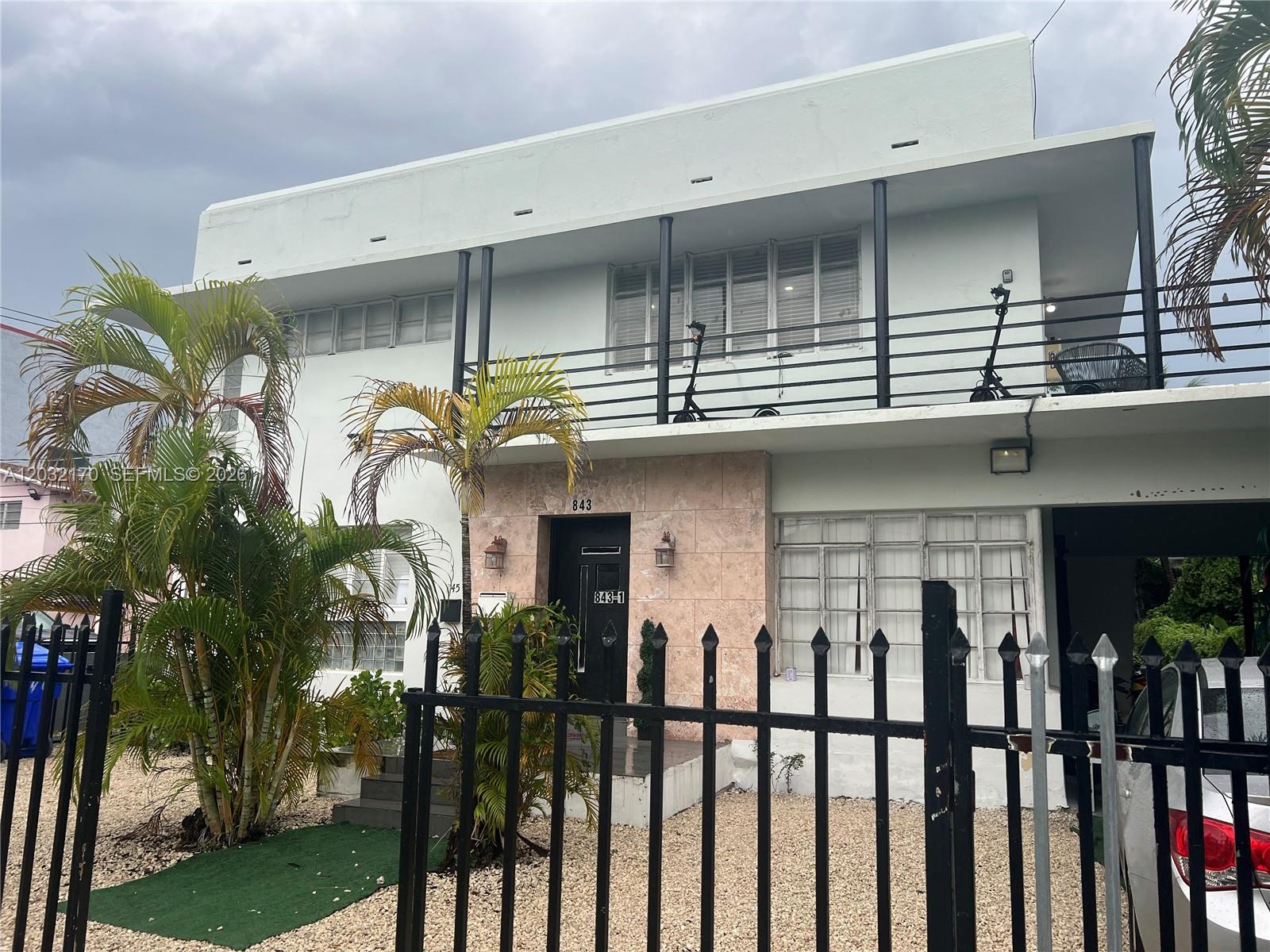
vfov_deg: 53.1
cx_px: 635
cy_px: 476
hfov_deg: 67.3
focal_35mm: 26
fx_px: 954
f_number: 1.5
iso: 50
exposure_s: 1/873
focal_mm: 5.7
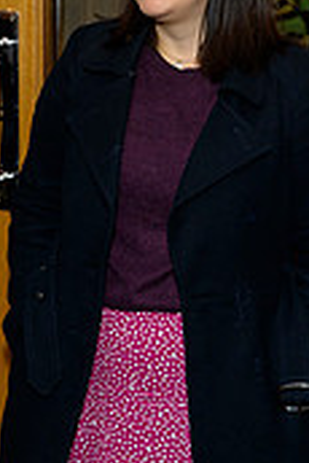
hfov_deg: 14.3
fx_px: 1233
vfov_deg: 20.7
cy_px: 39
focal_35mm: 96
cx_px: 166
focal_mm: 27.5
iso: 1250
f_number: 4
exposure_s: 1/160
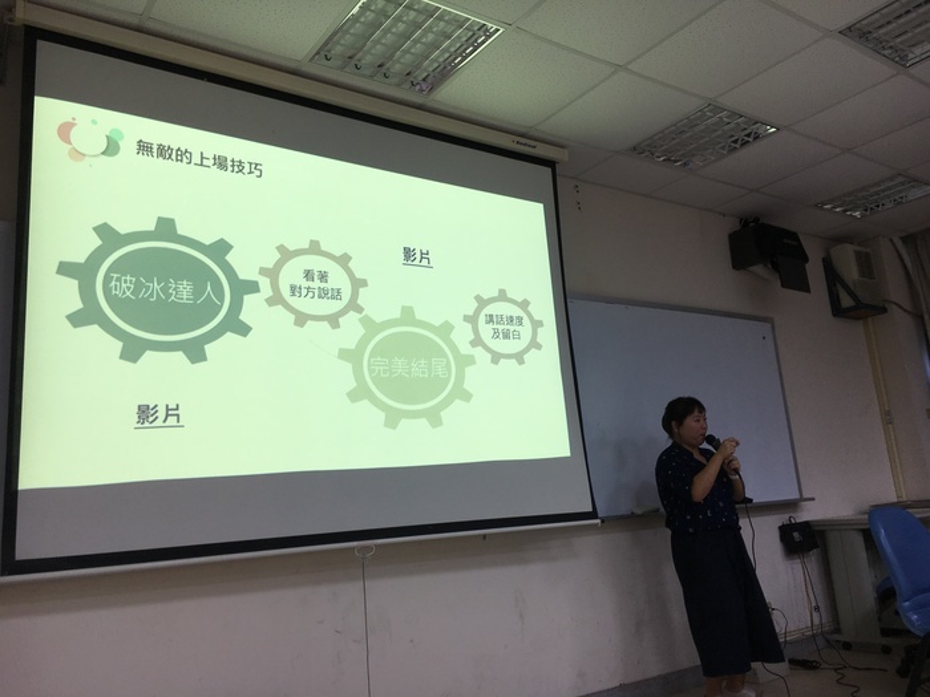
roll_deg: +3.6
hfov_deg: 61.7
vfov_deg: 48.2
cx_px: 465
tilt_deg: +11.9
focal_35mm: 29
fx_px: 779
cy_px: 348
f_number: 2.2
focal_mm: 4.15
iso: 25
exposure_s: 1/60
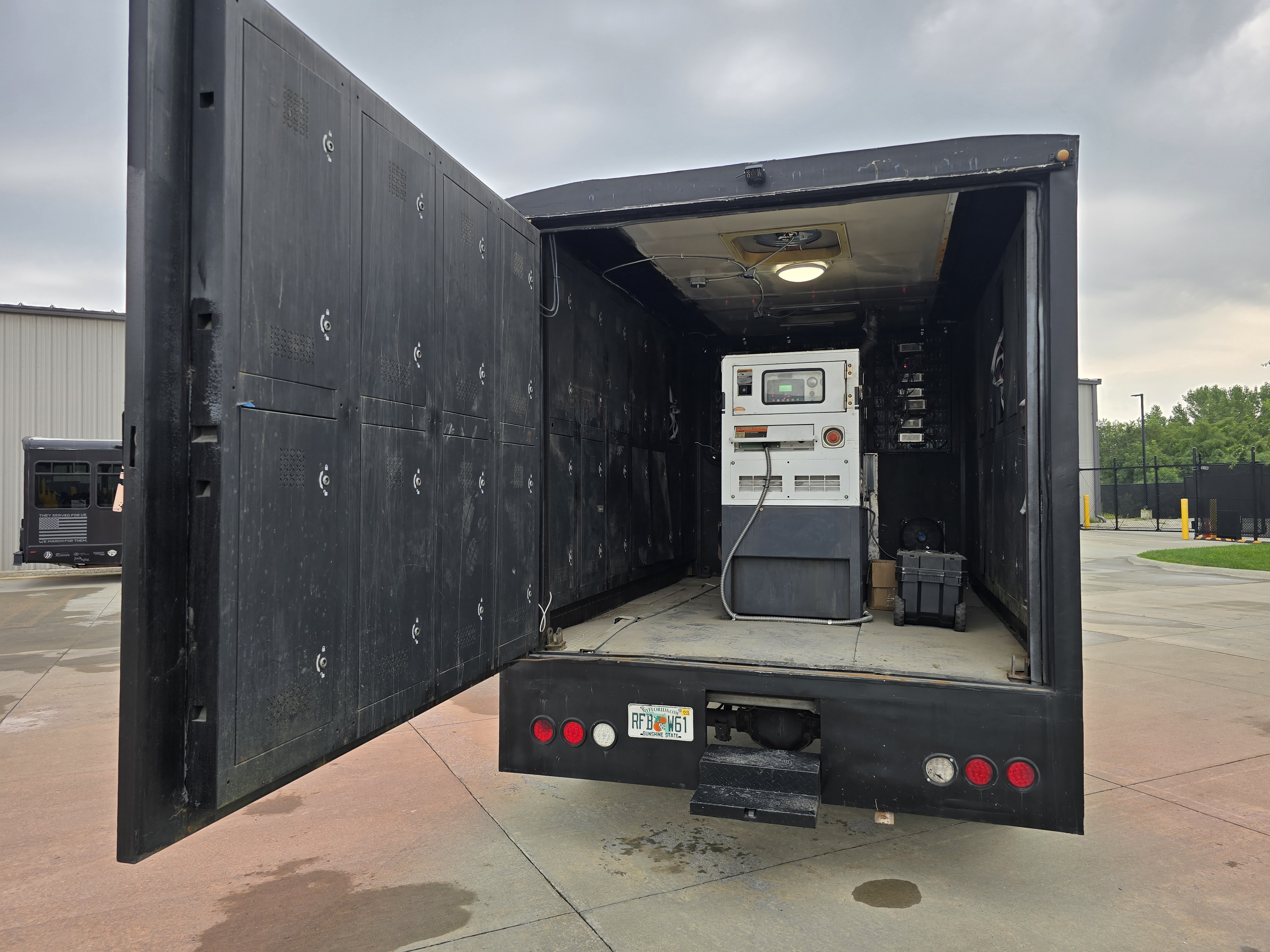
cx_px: 635
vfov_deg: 58.9
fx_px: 844
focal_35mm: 23
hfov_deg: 73.9
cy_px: 476
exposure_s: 1/79.9
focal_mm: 6.3
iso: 12
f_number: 1.7
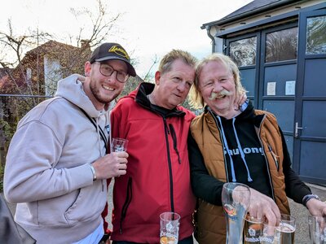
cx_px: 163
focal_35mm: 27
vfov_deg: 51.4
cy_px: 122
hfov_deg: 65.3
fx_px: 254
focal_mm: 4.38
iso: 47
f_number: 1.73
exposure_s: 1/1063
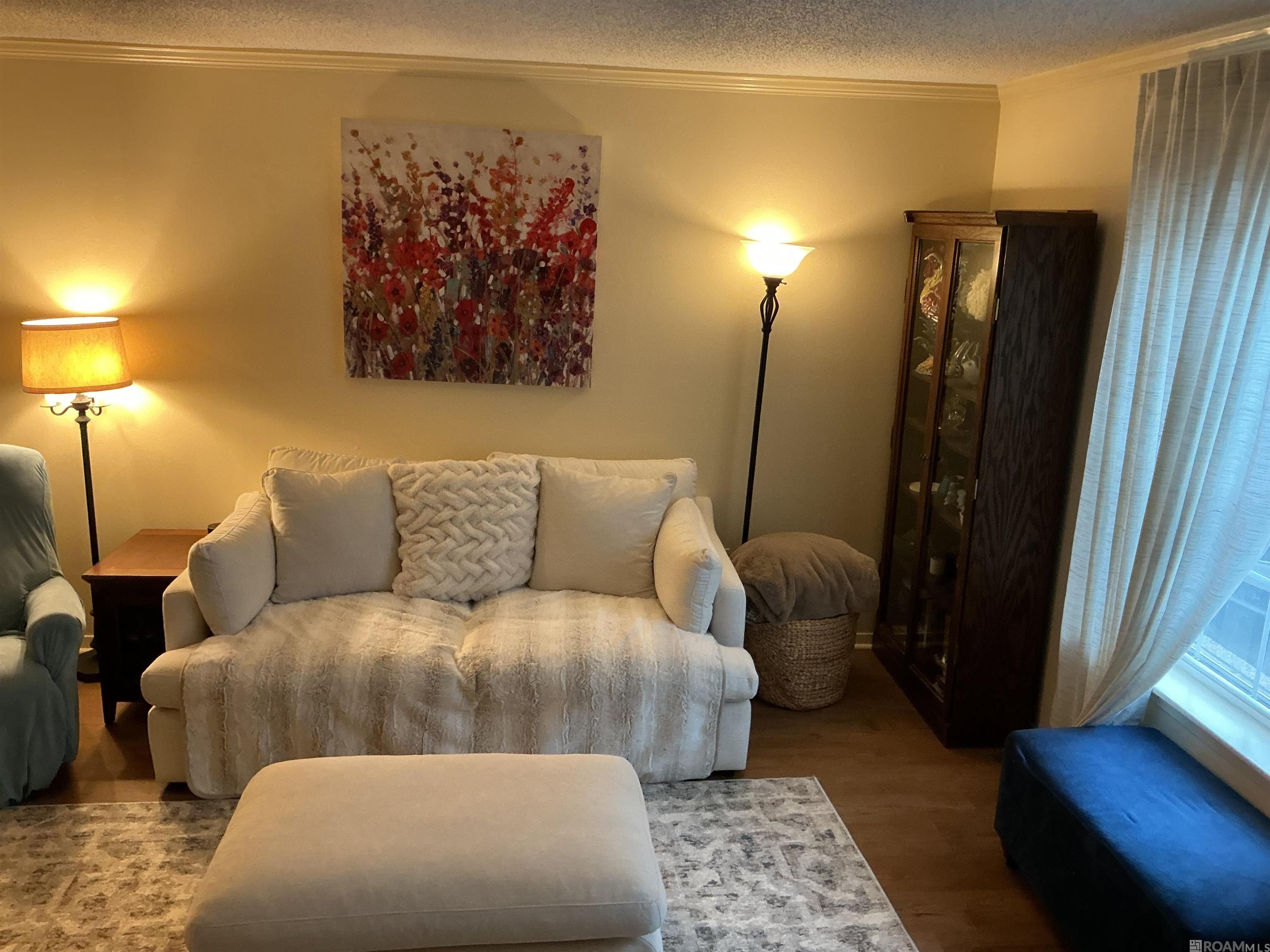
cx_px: 635
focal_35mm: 29
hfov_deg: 61.7
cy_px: 476
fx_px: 1064
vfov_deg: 48.2
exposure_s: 1/60
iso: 125
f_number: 1.8
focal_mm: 3
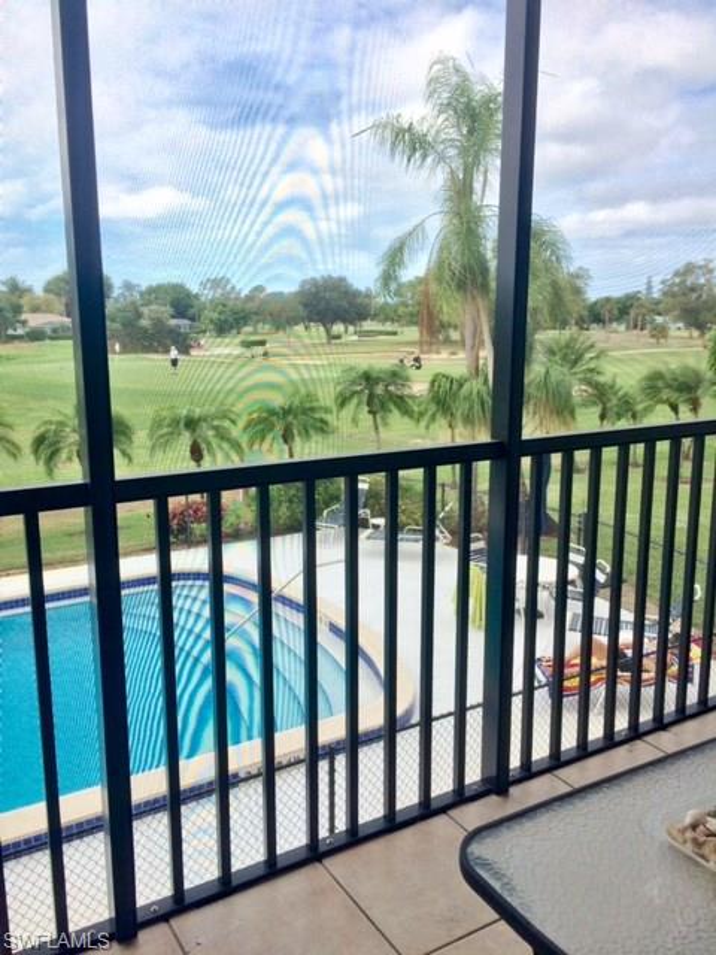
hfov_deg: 48.2
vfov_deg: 61.7
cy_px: 478
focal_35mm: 29
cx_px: 358
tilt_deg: -12.6
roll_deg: +0.8
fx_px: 800
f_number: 2.2
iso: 32
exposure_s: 1/933
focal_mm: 4.15
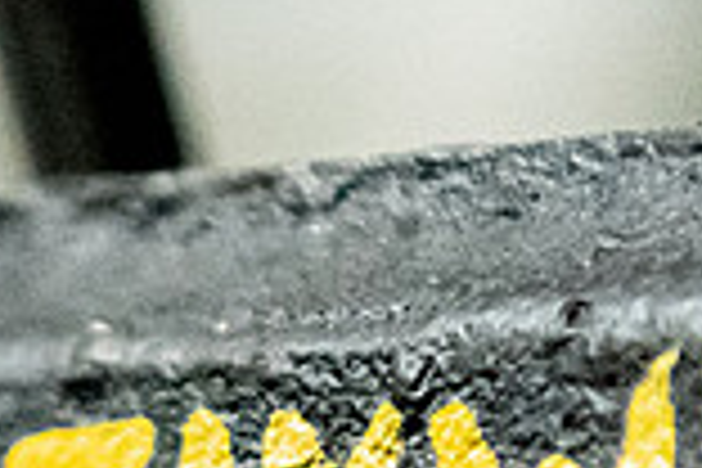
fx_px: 9437
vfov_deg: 2.8
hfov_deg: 4.3
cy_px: 796
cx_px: 60
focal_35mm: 484
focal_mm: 70
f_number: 4
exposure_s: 1/160
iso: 5000
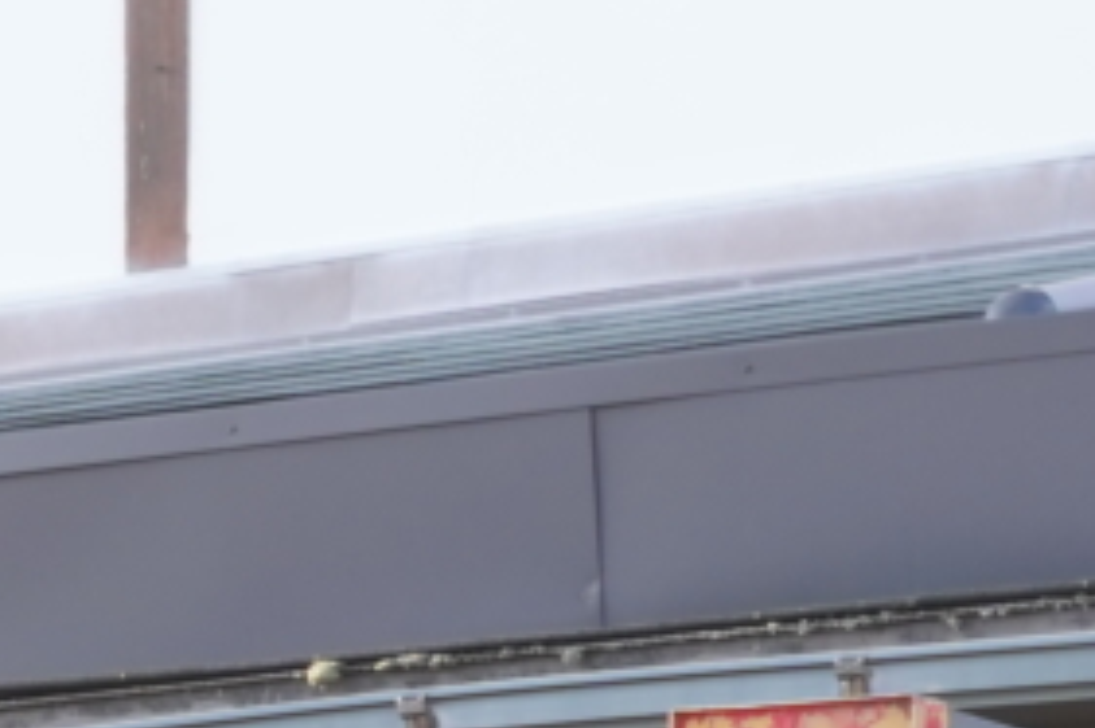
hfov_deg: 7.3
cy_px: 1096
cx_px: -1076
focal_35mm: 270
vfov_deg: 5.0
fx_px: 8207
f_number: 9
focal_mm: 37
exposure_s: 1/125
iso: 500
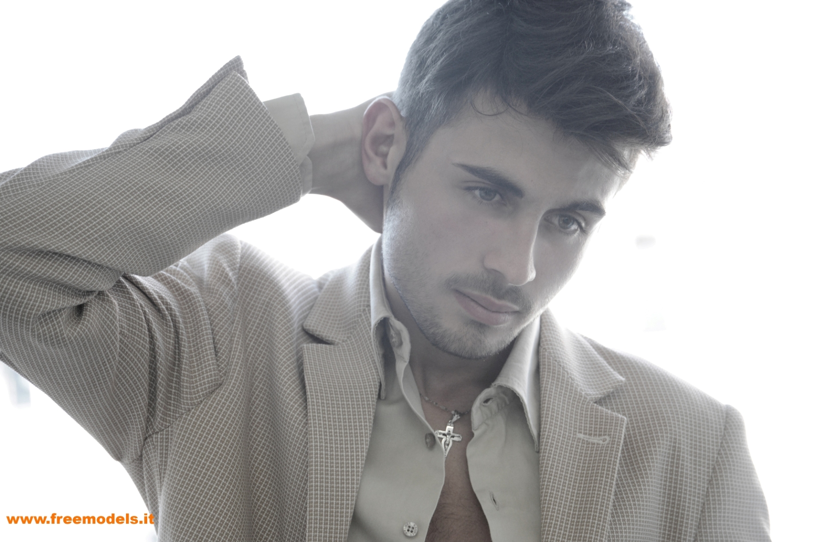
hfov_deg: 17.1
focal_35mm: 120
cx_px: 408
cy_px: 271
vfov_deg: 11.4
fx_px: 2715
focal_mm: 120
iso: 1250
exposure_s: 1/125
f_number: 6.3
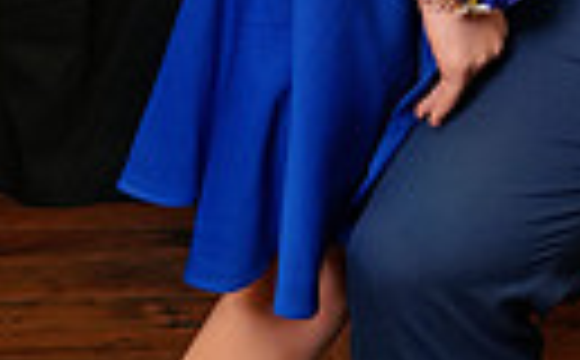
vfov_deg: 6.8
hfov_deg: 11.4
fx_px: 2871
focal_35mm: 182
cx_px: 661
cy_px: -518
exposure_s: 1/80
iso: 800
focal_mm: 34
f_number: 8
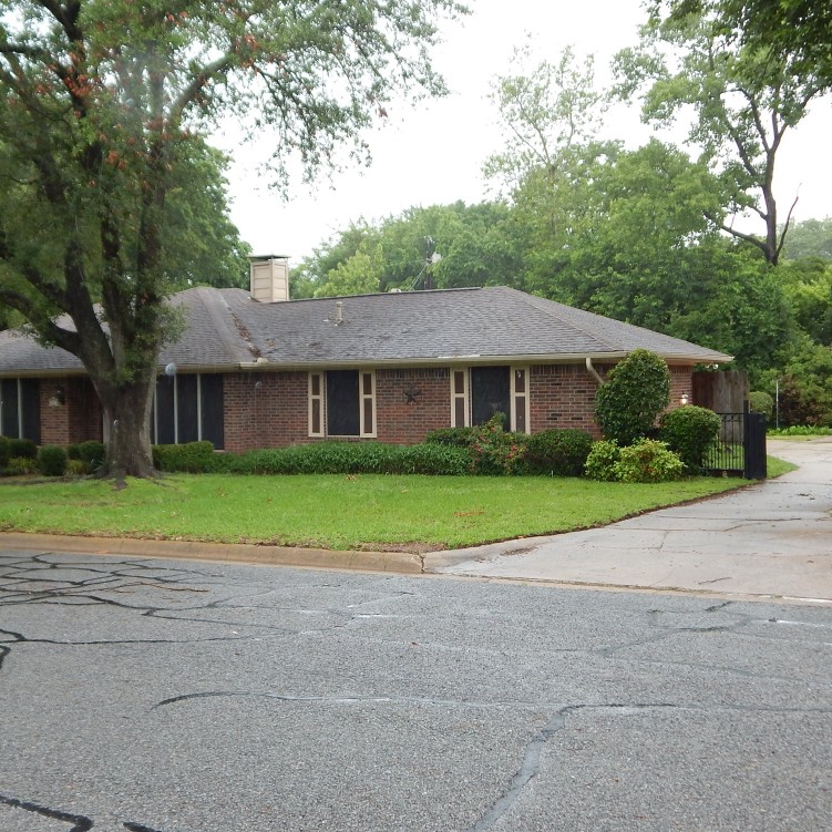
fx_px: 1115
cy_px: 409
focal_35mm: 41
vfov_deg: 40.9
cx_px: 329
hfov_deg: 40.7
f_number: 3.3
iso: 125
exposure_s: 1/160
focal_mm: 6.1
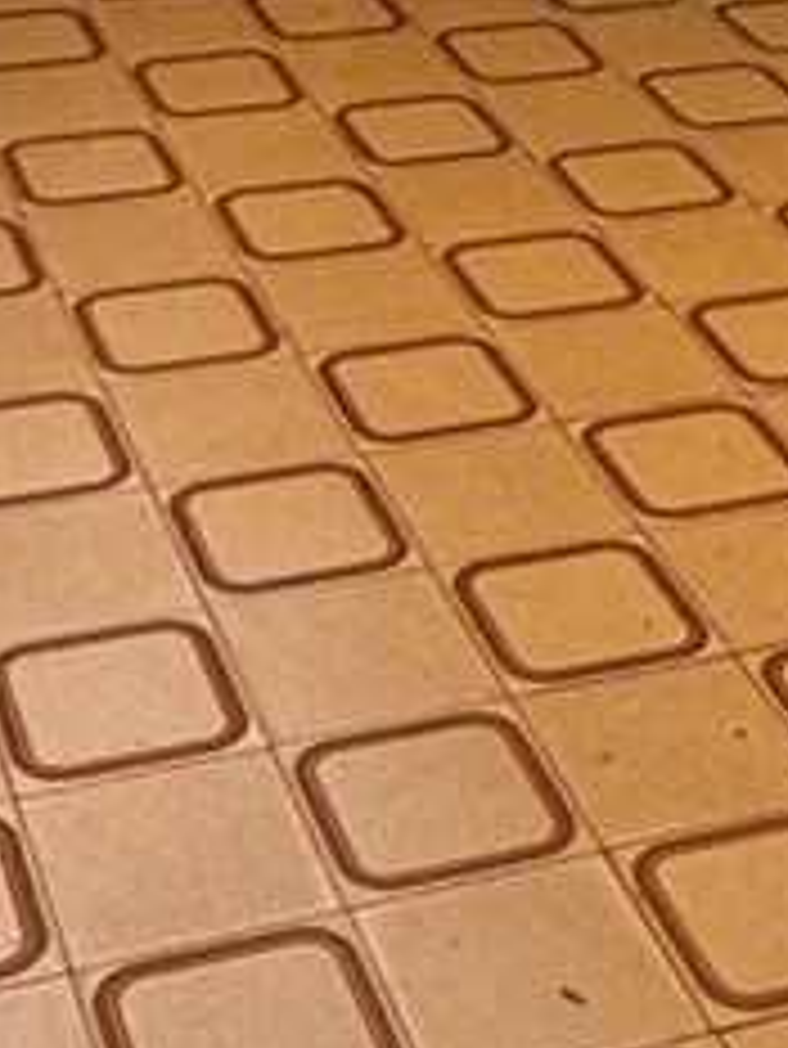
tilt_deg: -6.6
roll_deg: -2.6
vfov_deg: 17.7
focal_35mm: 96
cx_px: 639
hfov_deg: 15.3
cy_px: -657
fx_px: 2911
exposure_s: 1/60
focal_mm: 2.22
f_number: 2.2
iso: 500
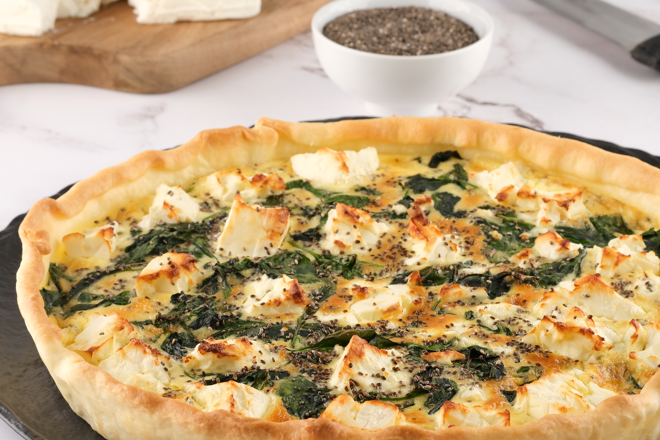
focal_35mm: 116
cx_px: 376
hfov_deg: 17.6
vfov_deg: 11.8
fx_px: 2127
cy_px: 247
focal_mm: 60
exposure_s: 1/30
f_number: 11
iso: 200
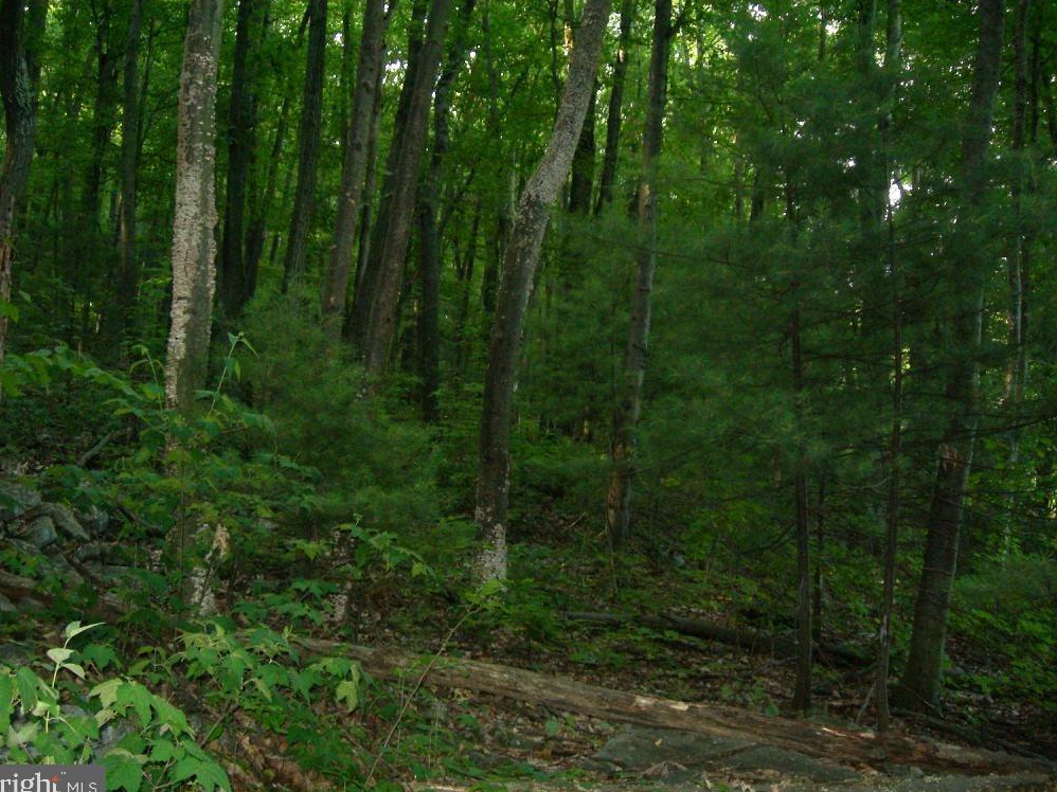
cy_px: 401
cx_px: 516
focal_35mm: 39
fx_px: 1191
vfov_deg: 36.8
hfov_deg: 47.9
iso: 200
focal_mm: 7.8
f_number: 2.8
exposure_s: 1/60.1
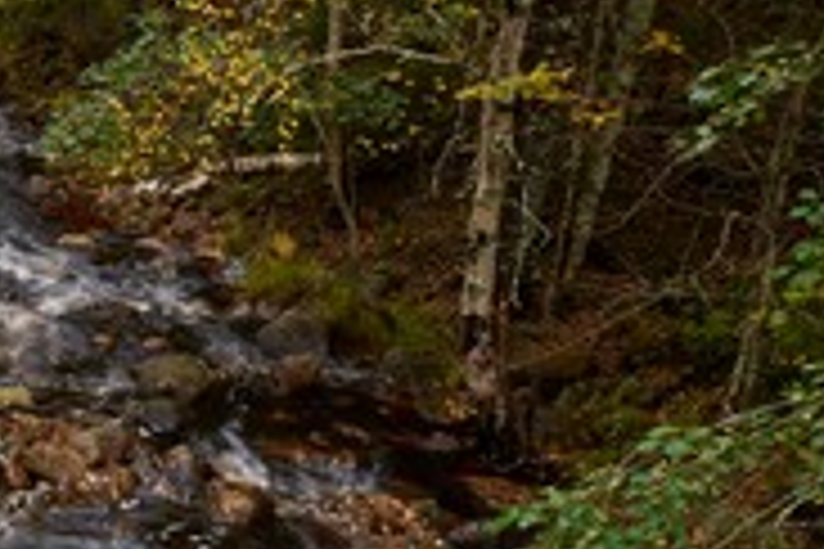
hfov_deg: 25.0
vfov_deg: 18.4
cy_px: 664
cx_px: -243
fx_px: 1602
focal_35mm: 70
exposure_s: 1/2.5
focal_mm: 20
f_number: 11
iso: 50
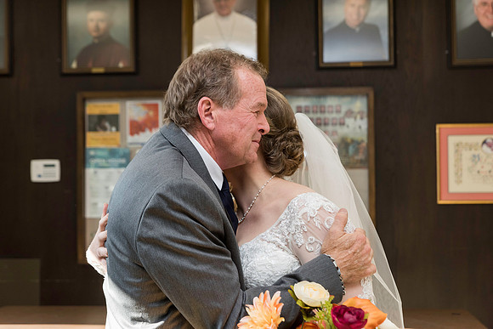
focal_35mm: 58
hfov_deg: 34.5
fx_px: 794
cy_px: 164
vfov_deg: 23.4
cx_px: 246
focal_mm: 58
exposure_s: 1/200
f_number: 4.5
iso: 640
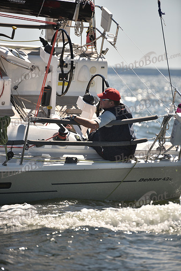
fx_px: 1507
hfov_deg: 6.9
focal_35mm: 200
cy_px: 136
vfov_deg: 10.3
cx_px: 90
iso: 250
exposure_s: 1/1600
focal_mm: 200
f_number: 3.2
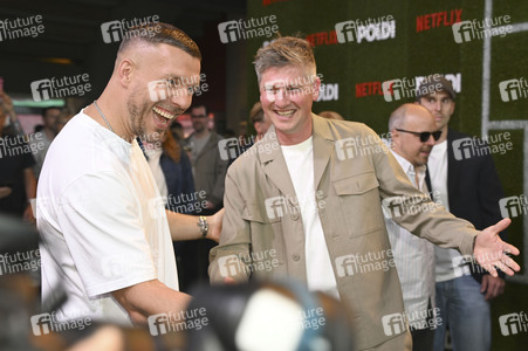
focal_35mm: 49
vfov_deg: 27.5
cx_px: 264
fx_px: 718
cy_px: 176
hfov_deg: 40.4
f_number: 4
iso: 800
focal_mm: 49
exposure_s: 1/250
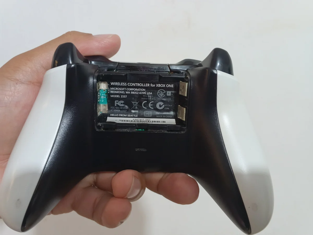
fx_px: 208
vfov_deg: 58.9
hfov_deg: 73.9
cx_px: 156
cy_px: 118
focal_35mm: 23
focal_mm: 4.11
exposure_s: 1/40
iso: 1417
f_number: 1.6
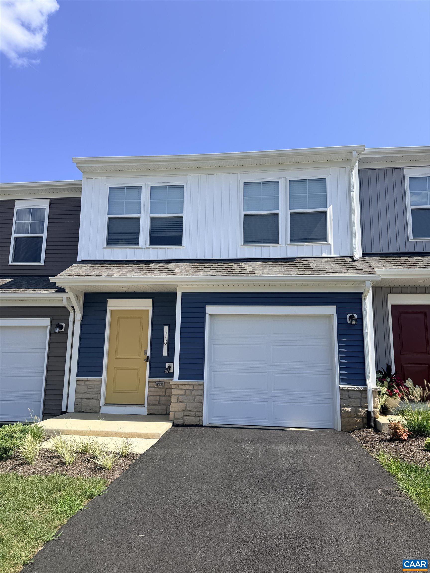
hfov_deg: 56.8
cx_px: 215
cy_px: 286
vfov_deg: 71.6
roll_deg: -0.3
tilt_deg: +10.1
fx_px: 398
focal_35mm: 24
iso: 80
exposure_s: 1/4167
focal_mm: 6.76
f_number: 1.78
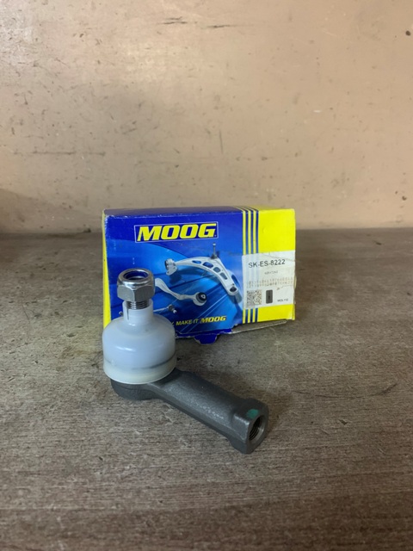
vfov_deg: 67.3
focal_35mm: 26
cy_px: 276
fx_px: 414
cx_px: 206
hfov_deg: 53.1
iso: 500
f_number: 1.8
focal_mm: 4.25
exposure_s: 1/30
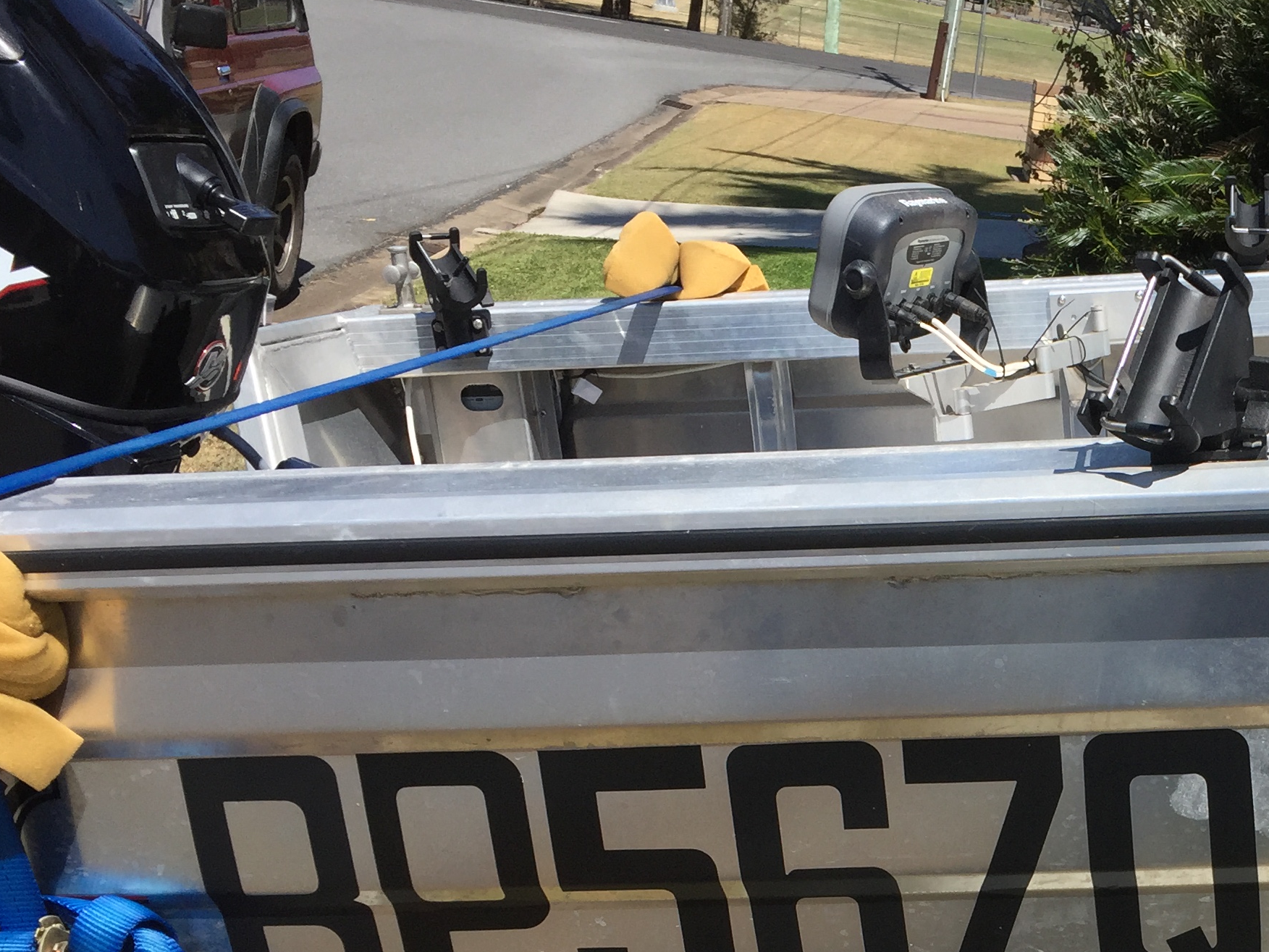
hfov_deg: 33.5
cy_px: 875
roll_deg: -11.1
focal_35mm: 54
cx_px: 1166
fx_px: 1980
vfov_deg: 26.1
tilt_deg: -23.5
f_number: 2.2
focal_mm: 4.15
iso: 32
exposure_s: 1/2326
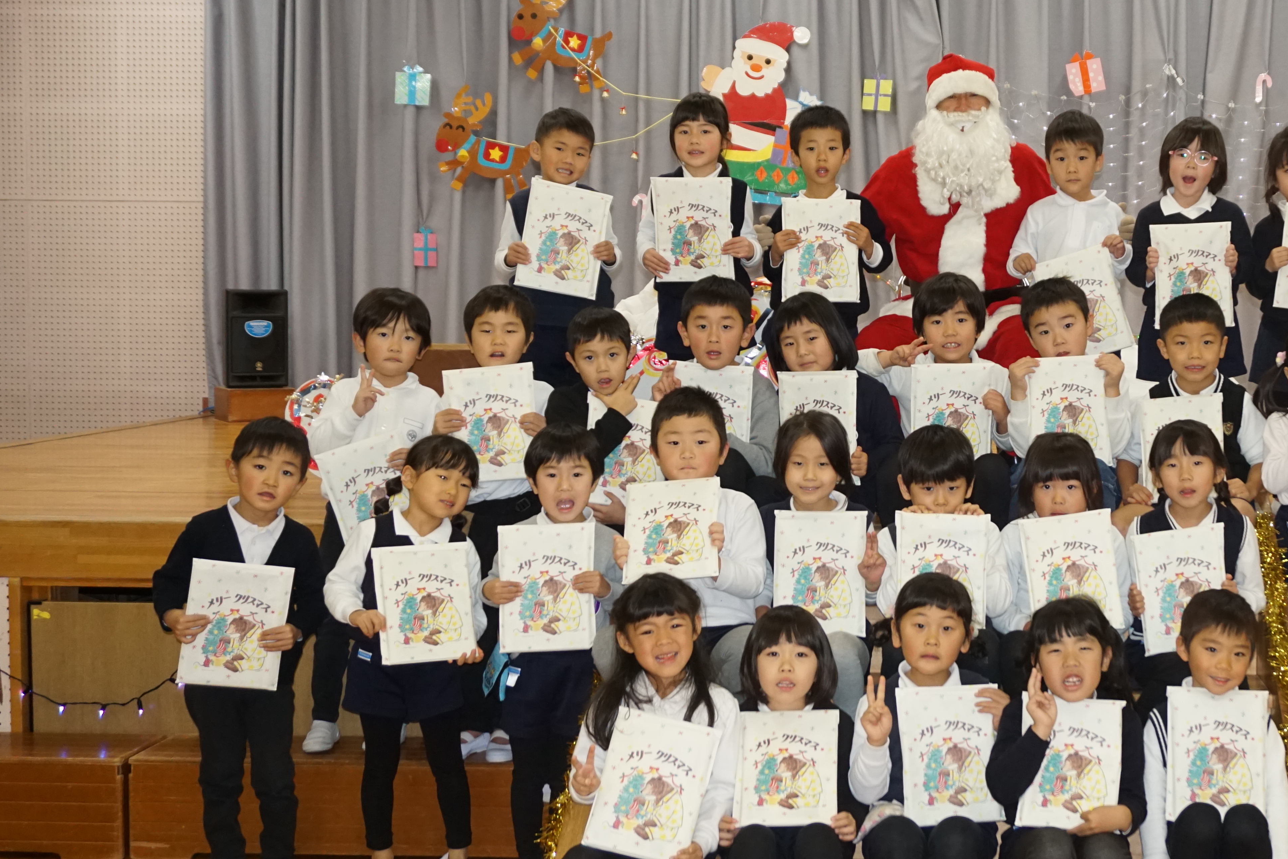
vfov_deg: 25.1
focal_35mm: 54
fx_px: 1924
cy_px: 383
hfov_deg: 36.1
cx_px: 970
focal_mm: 23
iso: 1250
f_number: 4
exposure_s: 1/160
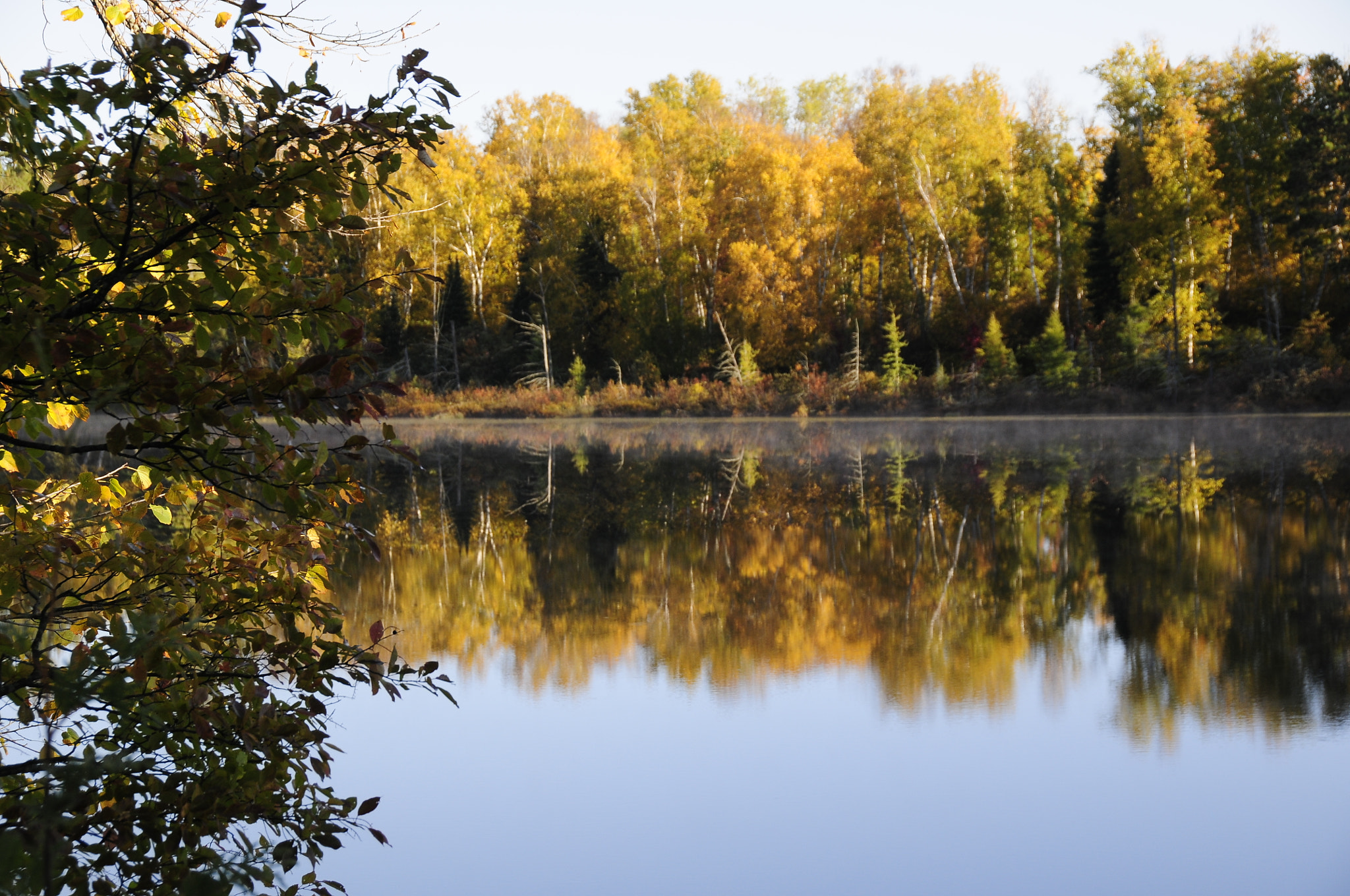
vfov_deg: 14.7
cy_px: 448
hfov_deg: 21.9
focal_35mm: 93
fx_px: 3483
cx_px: 675
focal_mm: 62
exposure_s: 1/200
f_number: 7.1
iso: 200
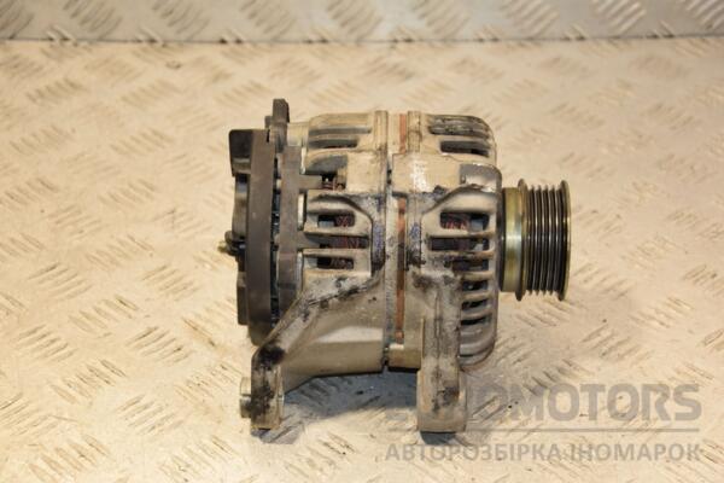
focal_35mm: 87
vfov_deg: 15.7
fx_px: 1750
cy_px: 242
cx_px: 362
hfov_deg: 23.4
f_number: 5.6
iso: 800
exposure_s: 1/200
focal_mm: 58
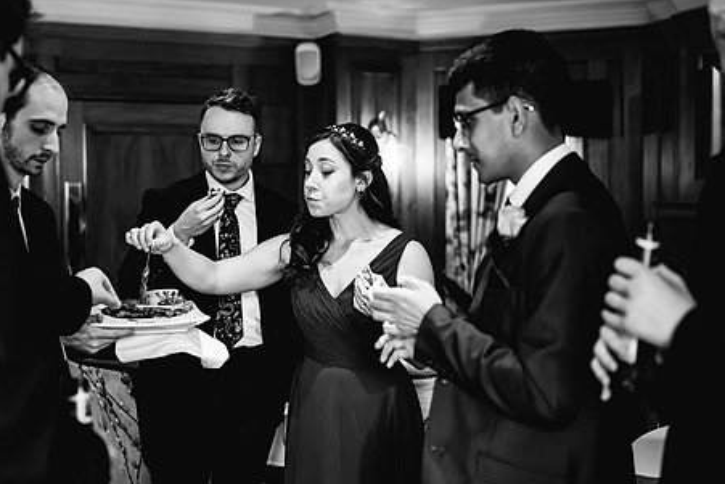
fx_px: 927
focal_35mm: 46
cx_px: 294
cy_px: 229
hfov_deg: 42.5
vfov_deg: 29.3
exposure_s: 1/250
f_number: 1.6
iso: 1000
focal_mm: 35
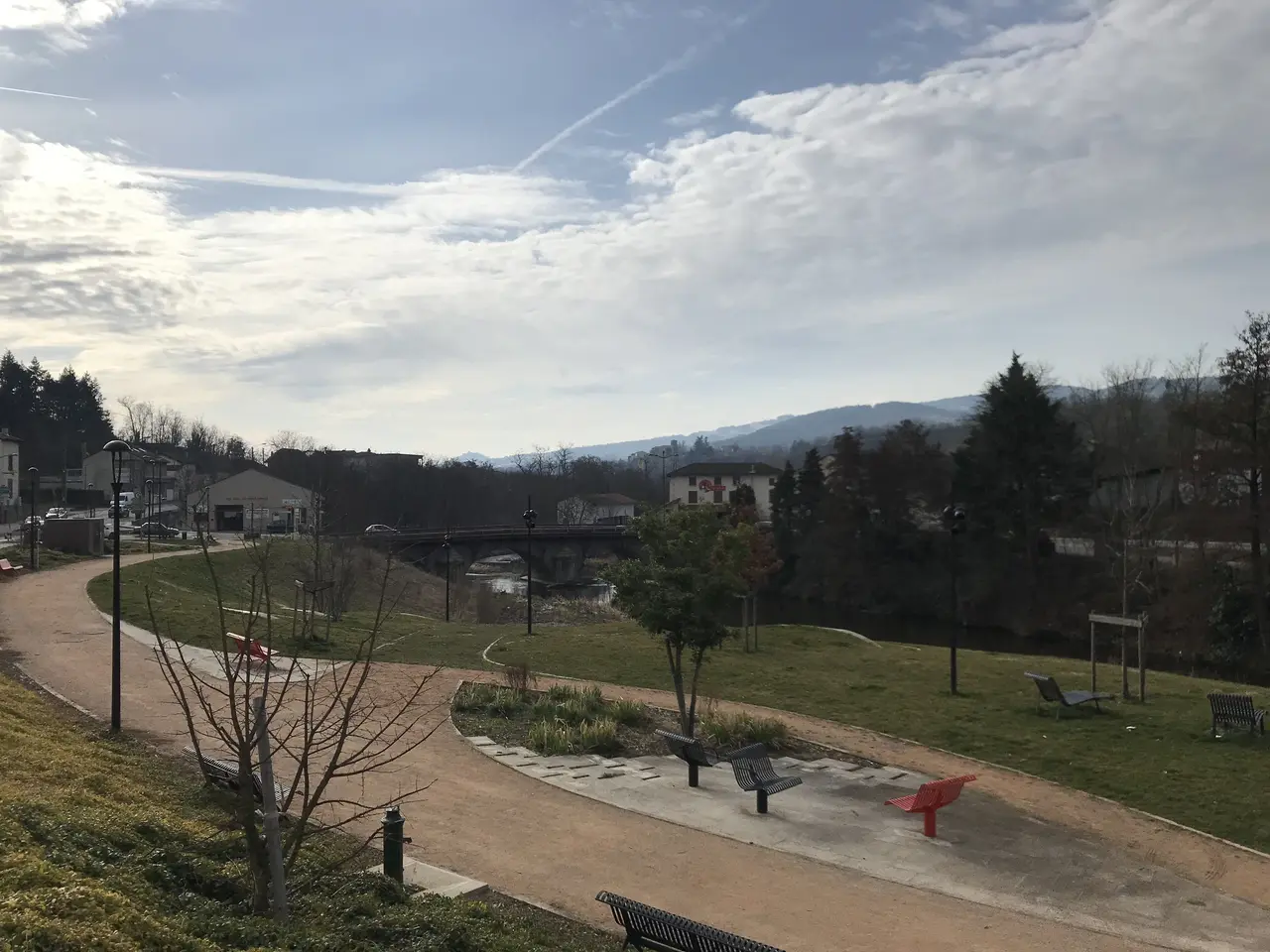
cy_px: 476
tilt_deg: +2.5
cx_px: 635
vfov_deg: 49.7
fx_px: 1027
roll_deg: +0.6
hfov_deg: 63.4
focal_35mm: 28
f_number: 1.8
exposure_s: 1/6849
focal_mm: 3.99
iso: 20
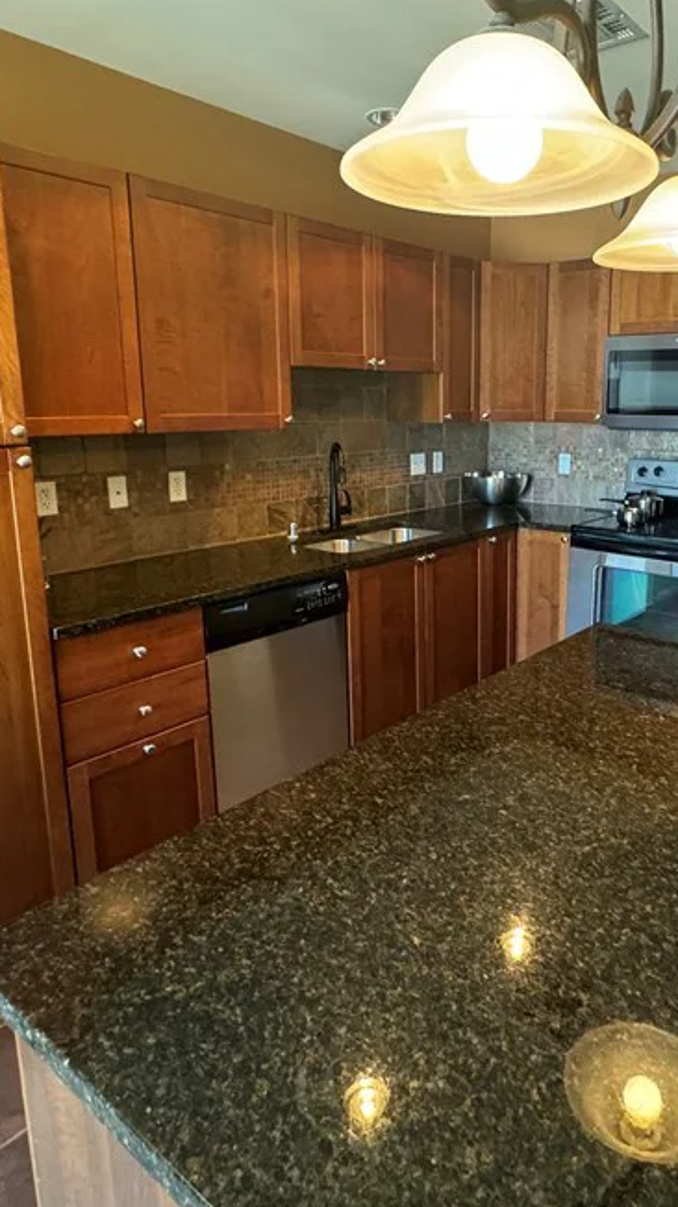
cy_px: 553
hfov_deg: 46.7
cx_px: 465
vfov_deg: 76.2
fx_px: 767
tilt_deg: -12.1
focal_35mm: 24
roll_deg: -0.9
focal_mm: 2.22
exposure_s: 1/60
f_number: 2.2
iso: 640
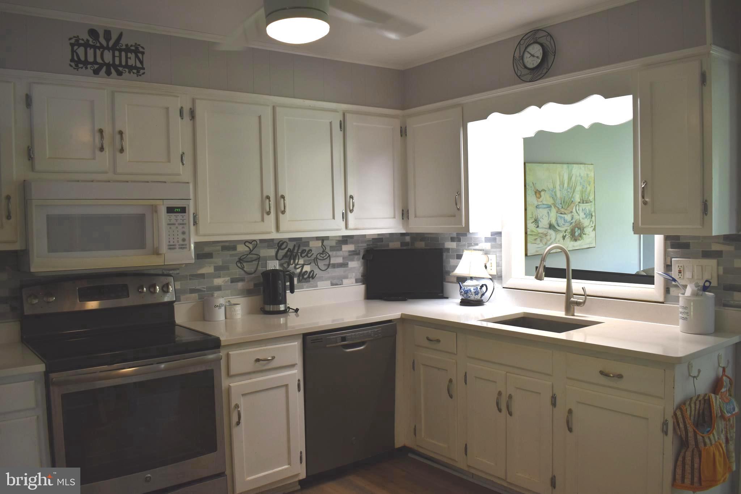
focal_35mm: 30
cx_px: 370
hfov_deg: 61.9
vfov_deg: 43.6
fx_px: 617
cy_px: 247
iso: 400
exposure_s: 1/100
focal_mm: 20
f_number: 5
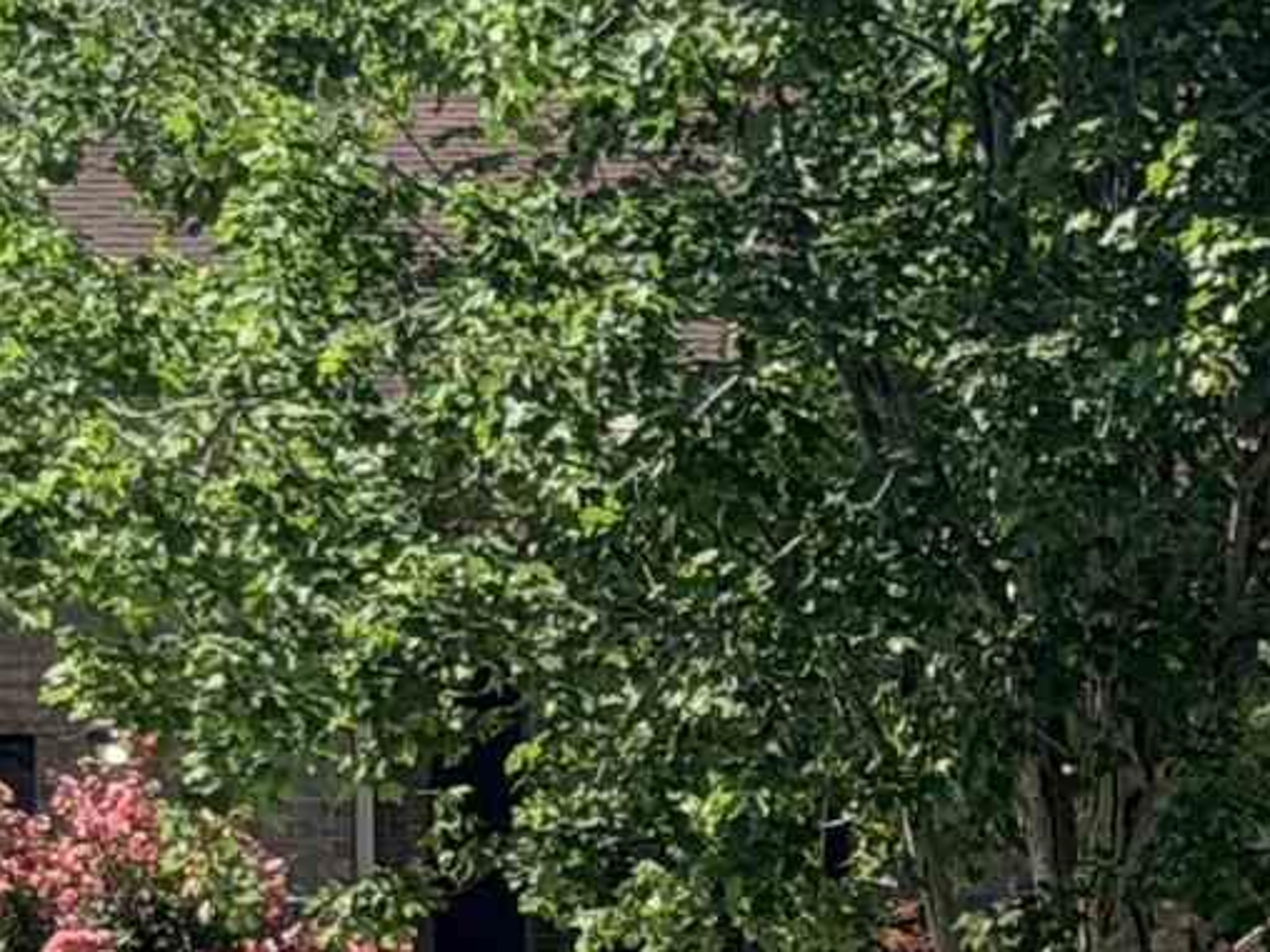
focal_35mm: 290
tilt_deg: +0.9
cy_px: 997
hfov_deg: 6.8
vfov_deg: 5.1
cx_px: 1038
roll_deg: +1.2
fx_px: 10640
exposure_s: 1/3704
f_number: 1.78
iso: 64
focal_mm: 6.76
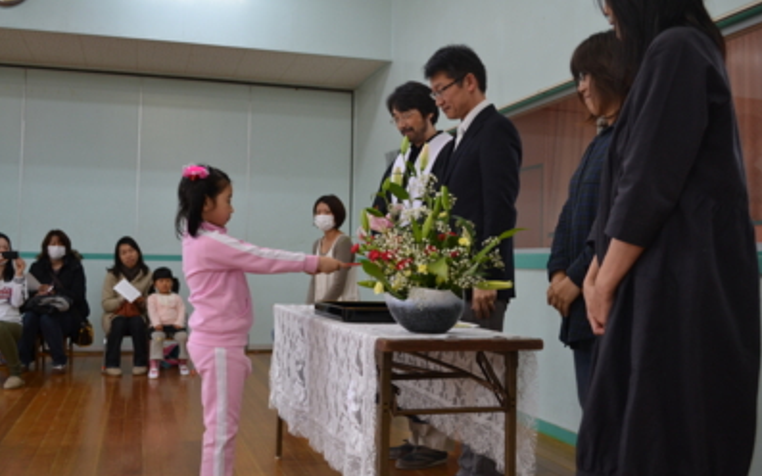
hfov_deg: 52.8
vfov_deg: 34.4
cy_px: 227
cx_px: 382
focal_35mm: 37
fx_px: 768
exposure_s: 1/50
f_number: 4
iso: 400
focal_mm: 24
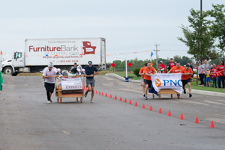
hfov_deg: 11.7
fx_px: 1093
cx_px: 80
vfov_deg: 7.9
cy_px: 66
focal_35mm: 175
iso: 640
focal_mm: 135
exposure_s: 1/250
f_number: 10
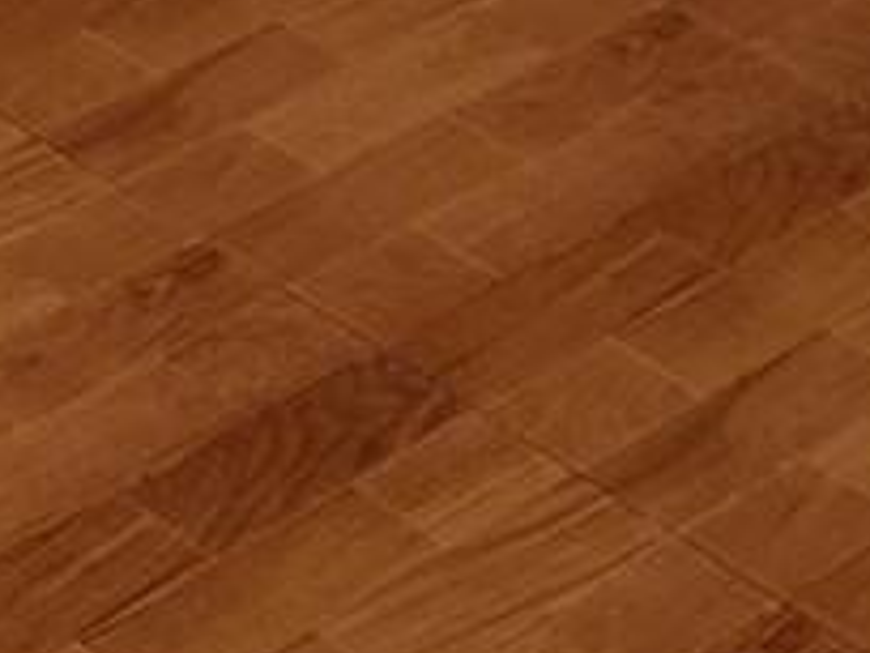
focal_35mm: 204
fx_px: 5127
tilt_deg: -13.1
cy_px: -1639
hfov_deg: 9.5
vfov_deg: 6.4
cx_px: -294
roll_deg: -0.8
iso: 80
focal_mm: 5.7
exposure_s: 1/120
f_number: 1.5
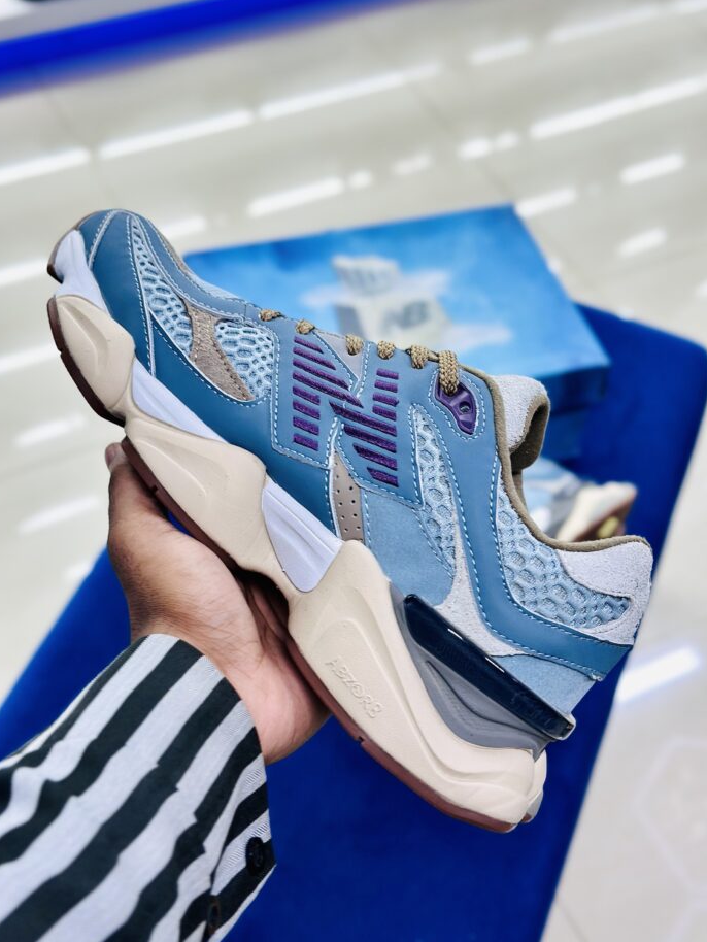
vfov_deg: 38.9
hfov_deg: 29.7
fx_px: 1334
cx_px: 351
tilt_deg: -47.9
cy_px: 475
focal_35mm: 49
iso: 64
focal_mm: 6.86
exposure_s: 1/100
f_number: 1.78
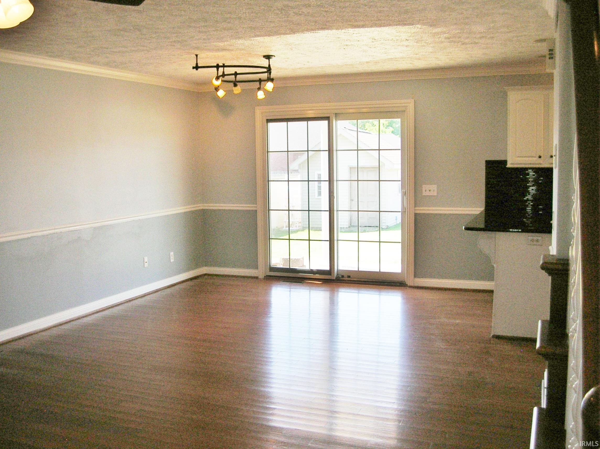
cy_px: 224
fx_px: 623
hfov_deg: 51.4
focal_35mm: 36
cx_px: 300
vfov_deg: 39.6
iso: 50
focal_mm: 6
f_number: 2.7
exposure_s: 1/110
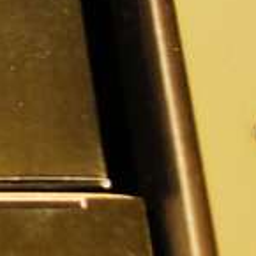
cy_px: 72
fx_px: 2468
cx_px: -696
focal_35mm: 295
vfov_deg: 5.9
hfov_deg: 5.3
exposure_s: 1/30
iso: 400
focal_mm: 28
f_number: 4
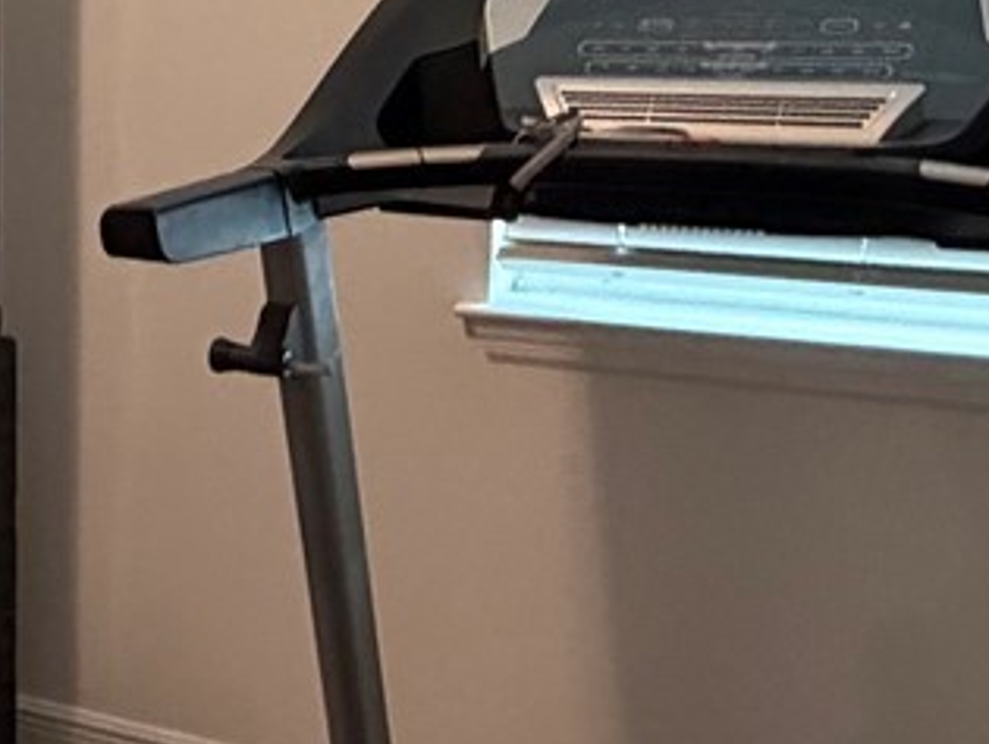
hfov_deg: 24.4
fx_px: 2031
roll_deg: +1.5
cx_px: -245
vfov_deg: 20.7
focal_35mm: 71
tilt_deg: -6.4
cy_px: 226
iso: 400
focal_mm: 2.22
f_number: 2.2
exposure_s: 1/60
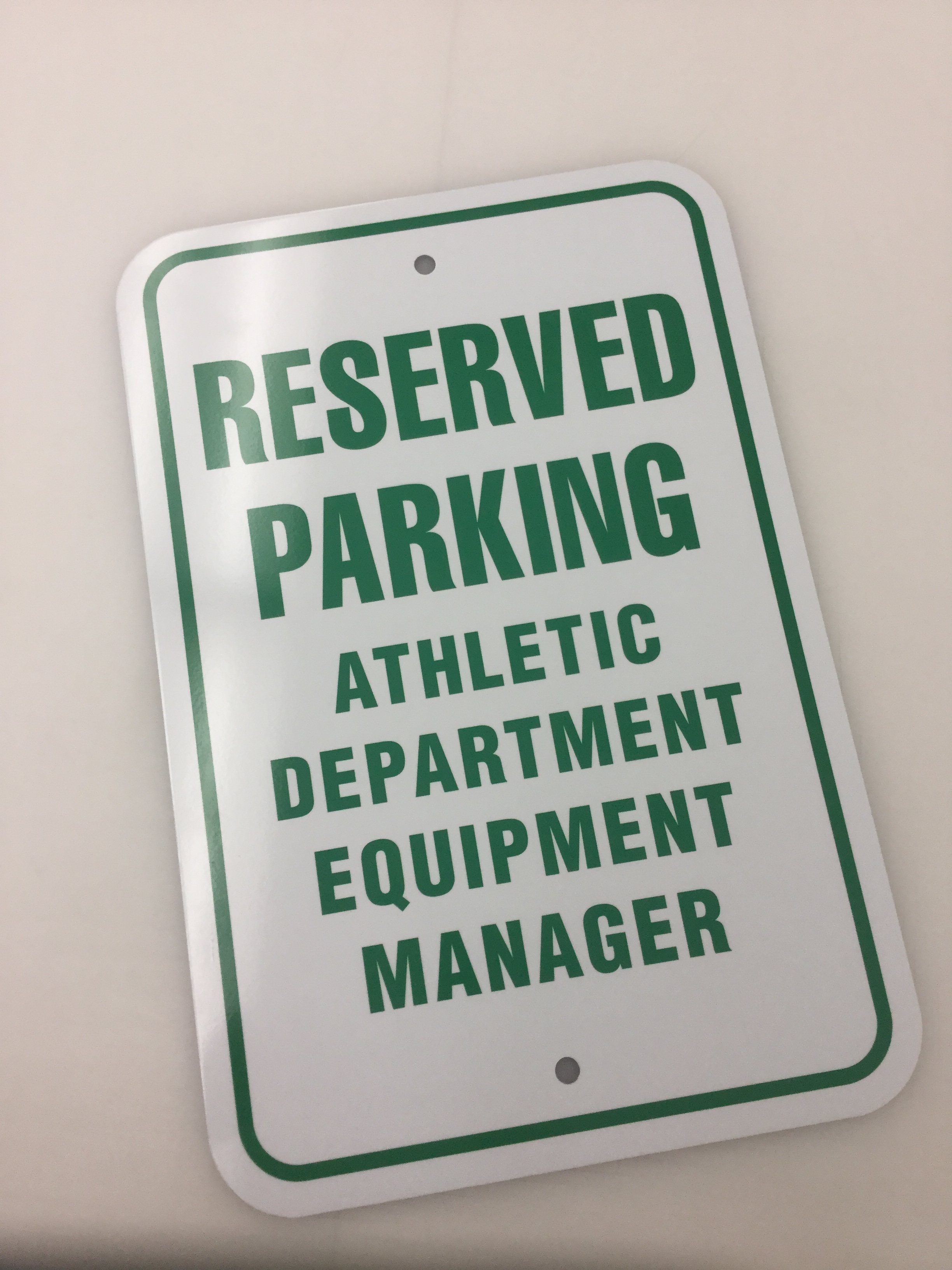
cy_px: 635
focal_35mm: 31
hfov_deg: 45.4
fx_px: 1137
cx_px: 476
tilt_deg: -78.0
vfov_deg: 58.4
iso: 25
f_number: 2.4
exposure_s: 1/30
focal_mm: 3.3
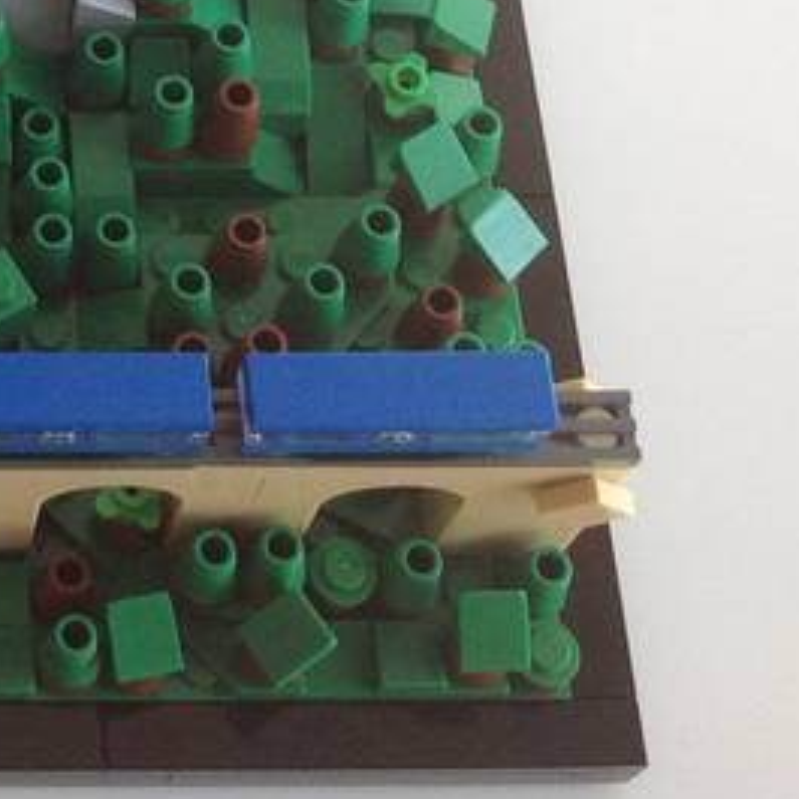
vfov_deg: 15.9
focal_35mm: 105
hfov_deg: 15.8
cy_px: -196
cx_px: -235
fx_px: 2742
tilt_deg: -60.3
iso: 100
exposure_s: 1/120
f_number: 2.4
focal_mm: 4.28
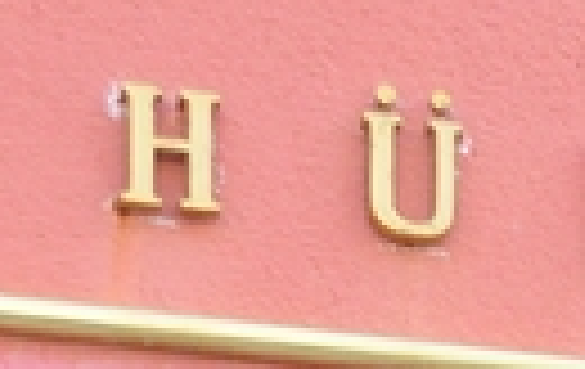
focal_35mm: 234
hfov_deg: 8.6
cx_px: 1008
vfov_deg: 5.4
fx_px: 3742
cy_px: 997
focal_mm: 25
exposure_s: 1/125
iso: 400
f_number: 5.6
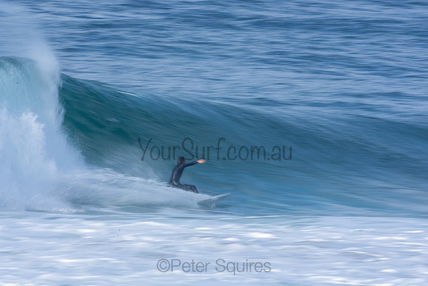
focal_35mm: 750
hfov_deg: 2.7
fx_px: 8918
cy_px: 143
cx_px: 214
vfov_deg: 1.8
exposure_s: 1/30
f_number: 22
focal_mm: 500
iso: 100
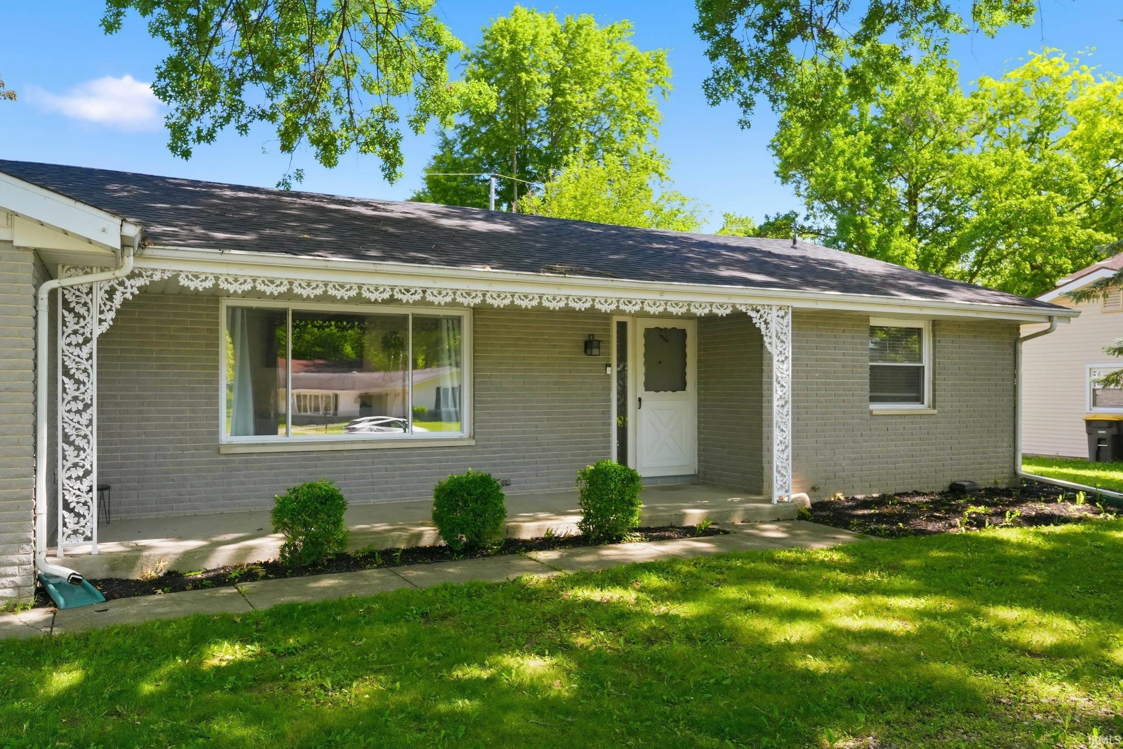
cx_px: 562
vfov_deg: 46.8
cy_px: 374
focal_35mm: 28
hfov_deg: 65.9
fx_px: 866
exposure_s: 1/400
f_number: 4
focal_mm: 18.5
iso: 800
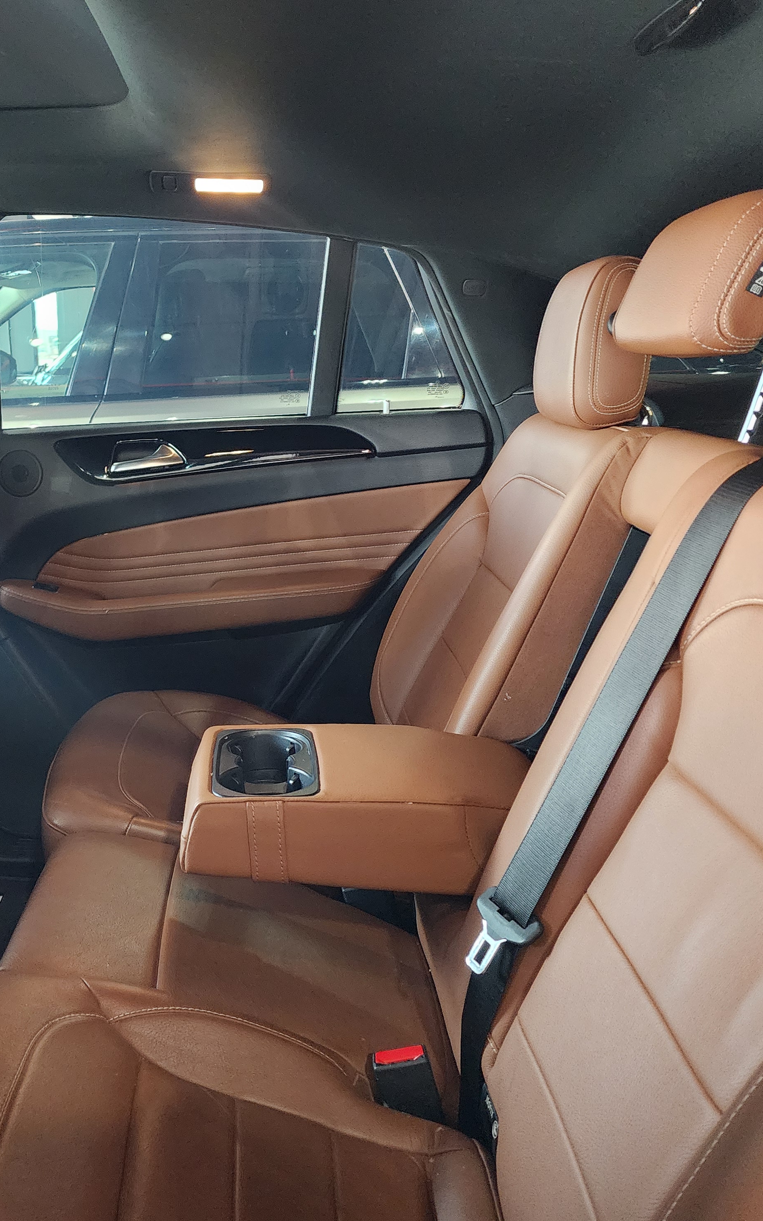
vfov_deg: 58.1
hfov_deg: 37.0
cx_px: 155
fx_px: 1098
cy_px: 606
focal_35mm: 33
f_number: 1.8
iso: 800
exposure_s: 1/100
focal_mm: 6.4
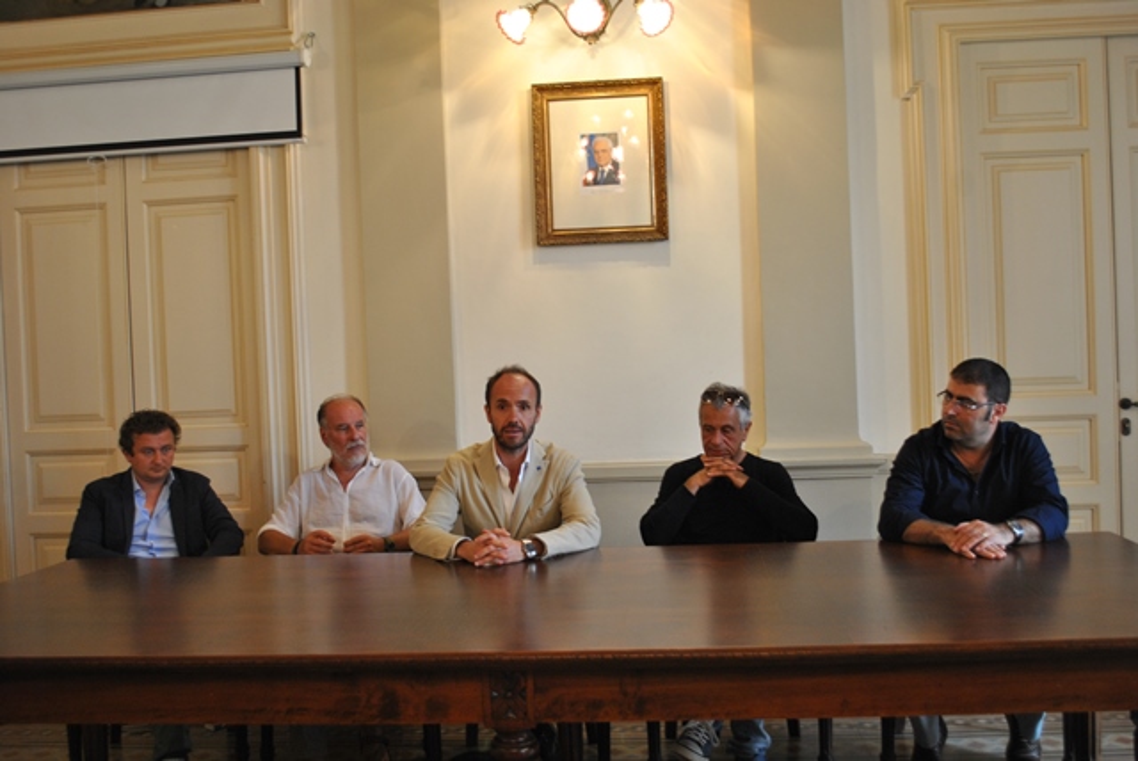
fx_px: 1139
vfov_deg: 36.9
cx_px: 569
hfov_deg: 53.1
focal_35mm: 36
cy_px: 380
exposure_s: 1/30
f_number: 4
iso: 320
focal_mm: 24
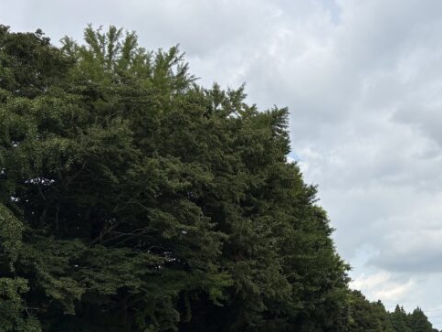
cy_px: 221
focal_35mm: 55
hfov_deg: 31.9
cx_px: 455
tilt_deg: +11.2
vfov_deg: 26.4
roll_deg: +1.2
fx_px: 702
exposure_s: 1/4065
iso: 50
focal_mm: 5.96
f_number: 1.6
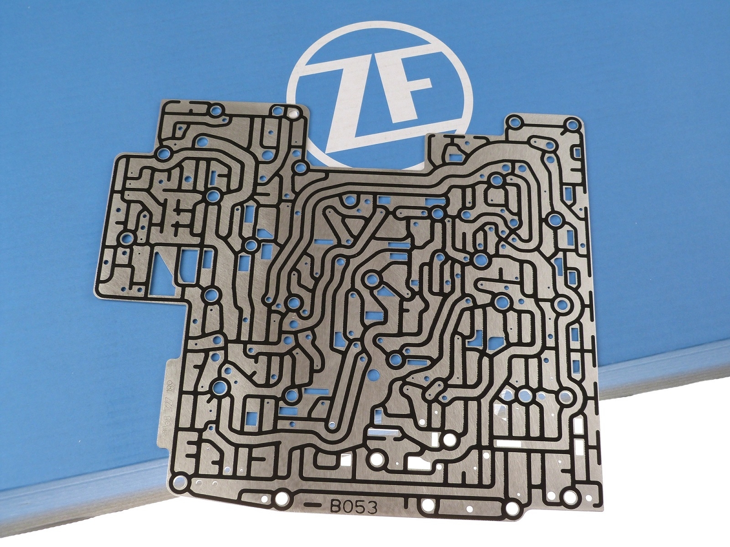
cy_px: 274
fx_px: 886
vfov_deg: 34.3
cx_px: 365
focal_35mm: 42
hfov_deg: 44.8
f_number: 3.2
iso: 100
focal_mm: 7.4
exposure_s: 1/60
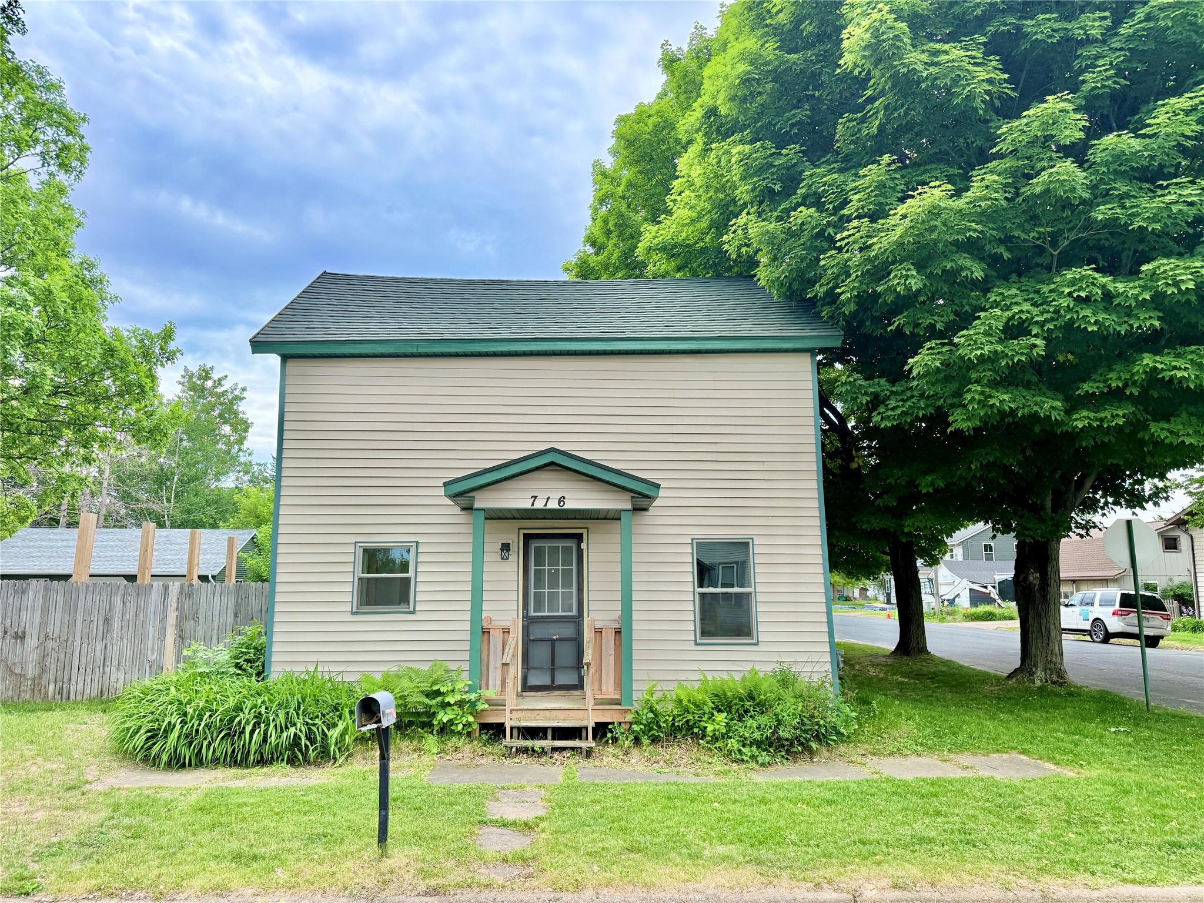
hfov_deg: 71.6
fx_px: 835
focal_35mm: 24
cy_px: 452
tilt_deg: +8.3
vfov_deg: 56.8
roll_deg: -0.6
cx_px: 602
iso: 100
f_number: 1.78
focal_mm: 6.76
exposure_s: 1/3021
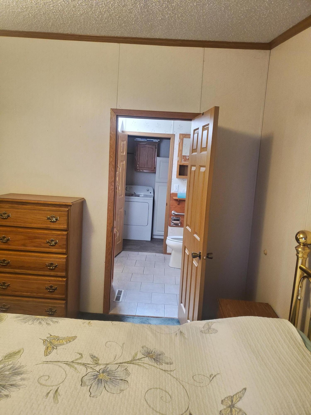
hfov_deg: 53.1
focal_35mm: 26
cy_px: 208
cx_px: 156
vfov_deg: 67.3
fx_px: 311
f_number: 1.5
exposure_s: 1/40
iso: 250
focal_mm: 4.3
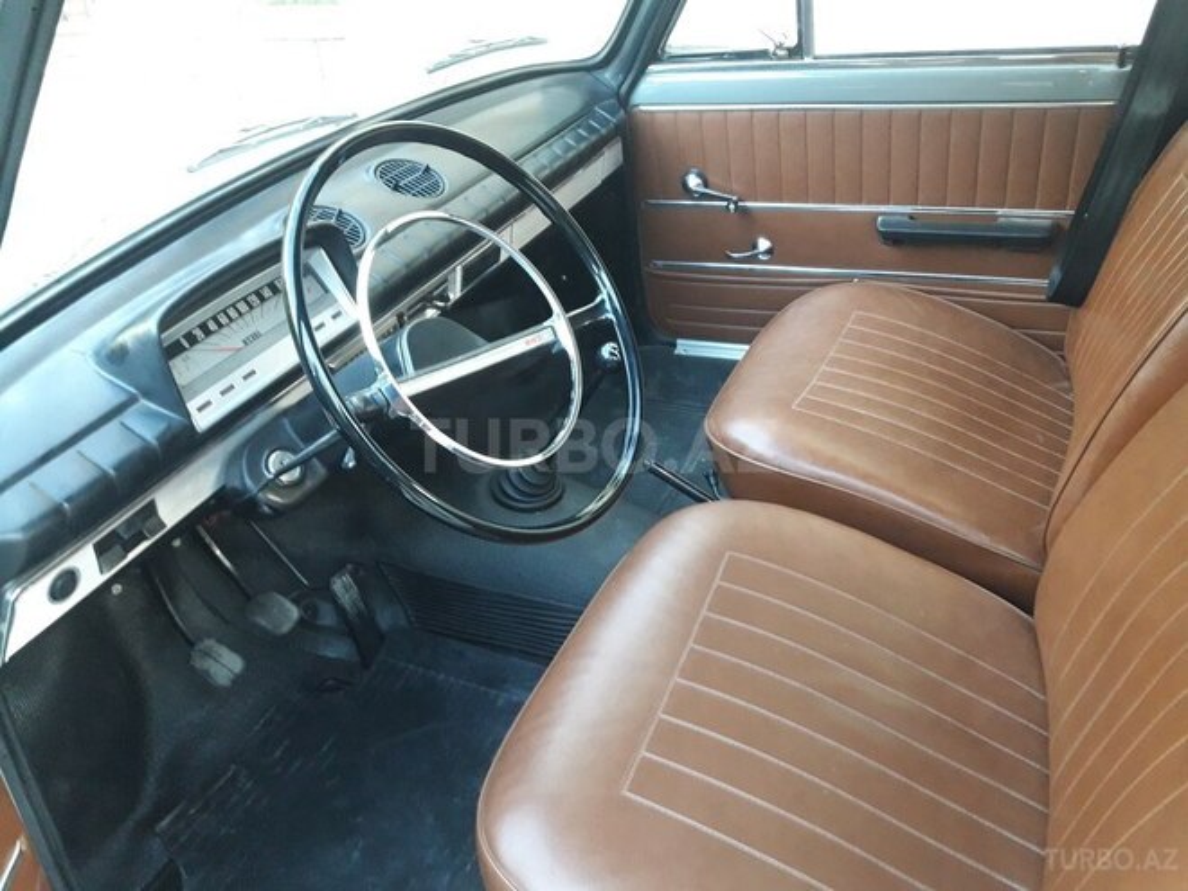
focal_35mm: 28
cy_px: 446
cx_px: 594
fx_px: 961
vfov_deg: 49.7
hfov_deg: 63.4
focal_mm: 3.7
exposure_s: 1/17
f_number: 1.9
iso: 200
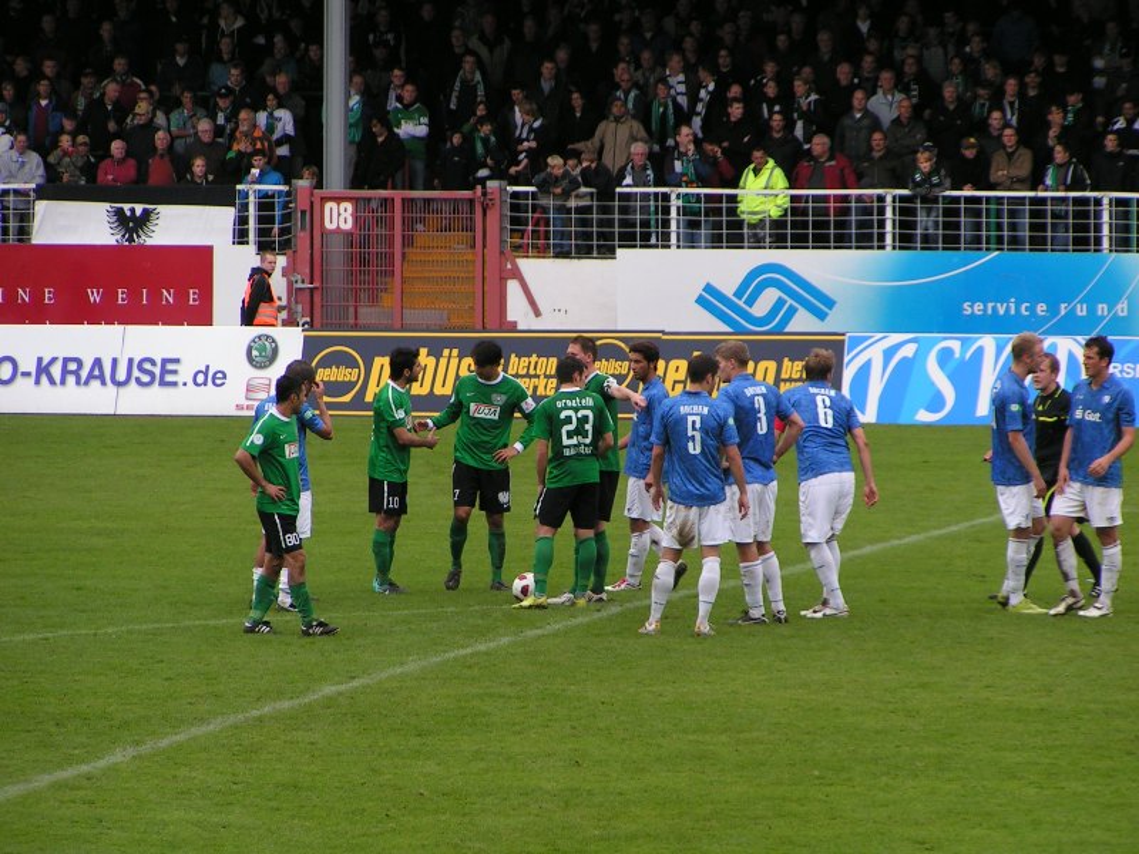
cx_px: 570
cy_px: 427
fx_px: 8127
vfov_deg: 6.0
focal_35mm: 247
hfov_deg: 8.0
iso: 50
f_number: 4
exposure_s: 1/250
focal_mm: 37.8
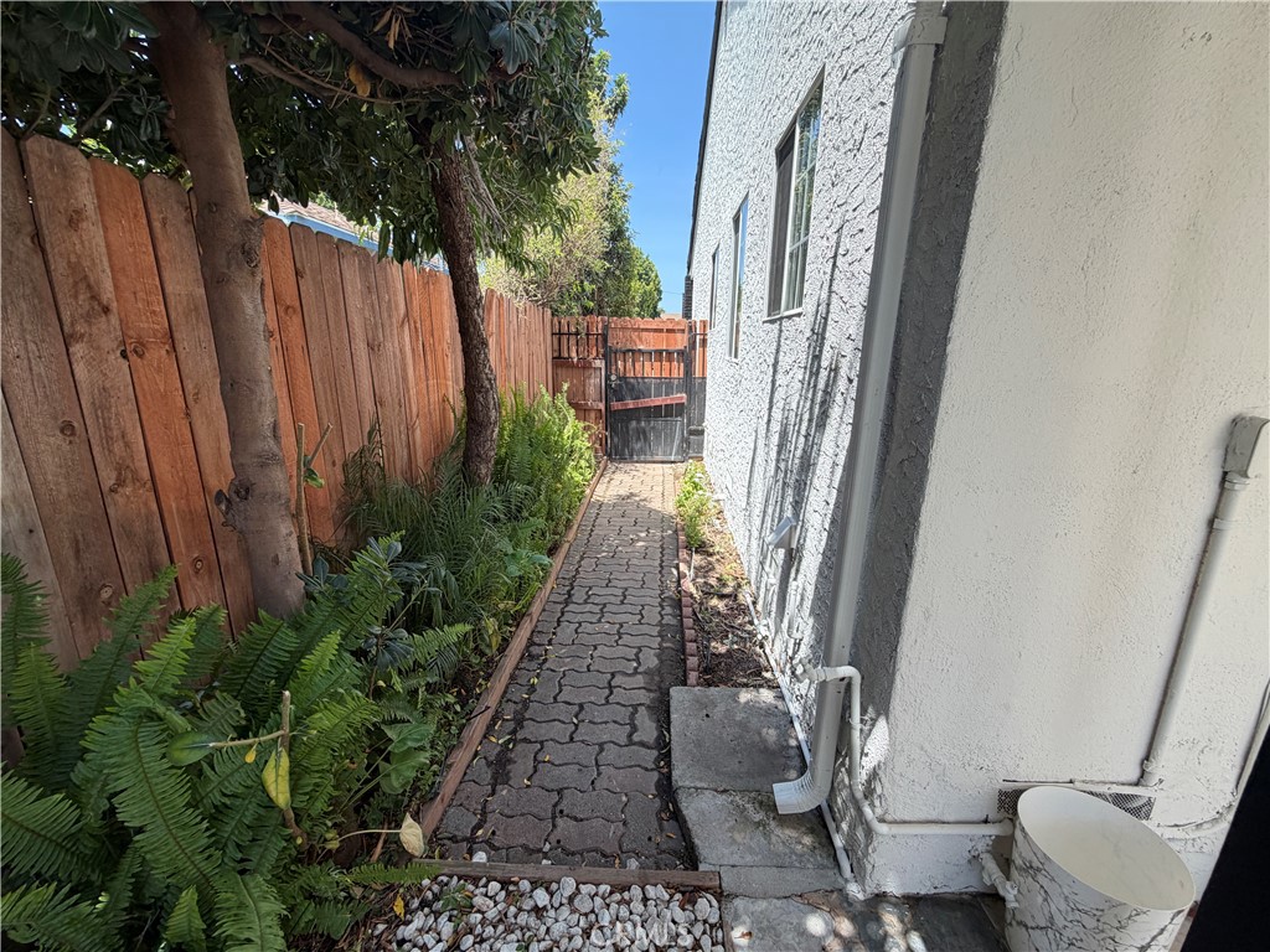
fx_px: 514
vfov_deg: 85.7
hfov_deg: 102.1
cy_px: 476
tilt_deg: -15.7
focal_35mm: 14
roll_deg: +0.0
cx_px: 635
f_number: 2.2
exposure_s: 1/502
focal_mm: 2.22
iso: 64
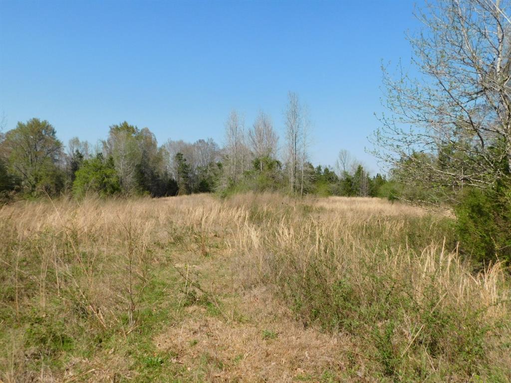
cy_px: 192
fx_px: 413
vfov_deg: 49.7
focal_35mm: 28
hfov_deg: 63.4
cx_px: 256
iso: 125
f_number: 6.4
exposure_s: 1/400
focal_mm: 4.9
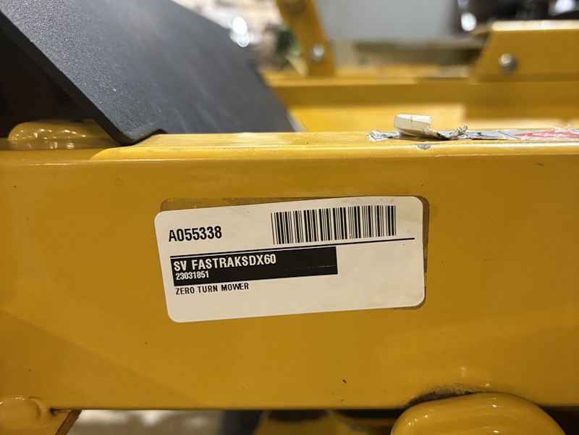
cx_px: 290
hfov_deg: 67.3
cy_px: 218
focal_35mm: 26
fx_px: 435
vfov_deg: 53.1
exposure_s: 1/60
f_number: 1.6
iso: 250
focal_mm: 5.96
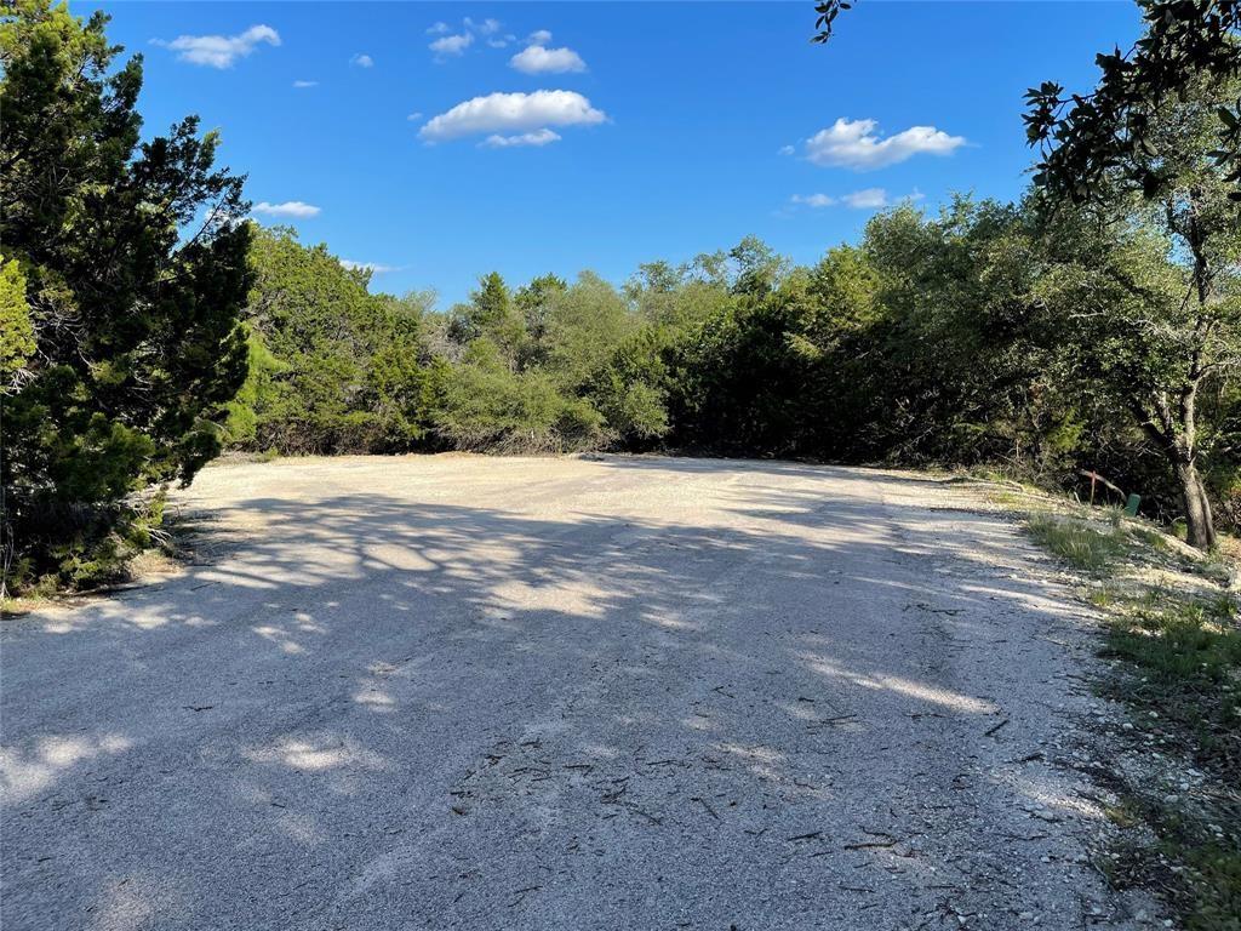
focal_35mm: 26
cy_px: 466
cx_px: 620
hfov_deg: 67.3
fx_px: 932
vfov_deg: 53.1
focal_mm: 5.1
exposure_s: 1/1976
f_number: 1.6
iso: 32
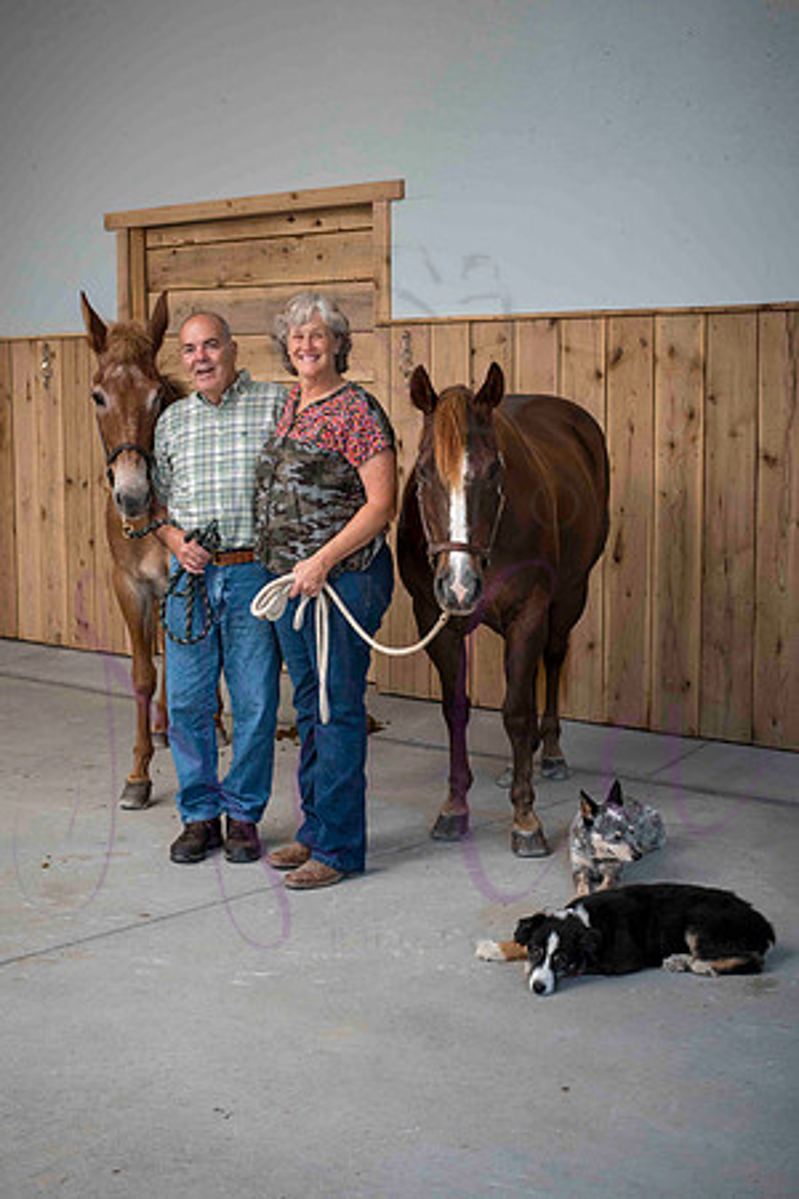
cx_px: 400
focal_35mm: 50
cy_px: 600
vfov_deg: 39.6
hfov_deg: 27.0
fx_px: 1664
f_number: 9
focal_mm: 50
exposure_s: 1/160
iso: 400
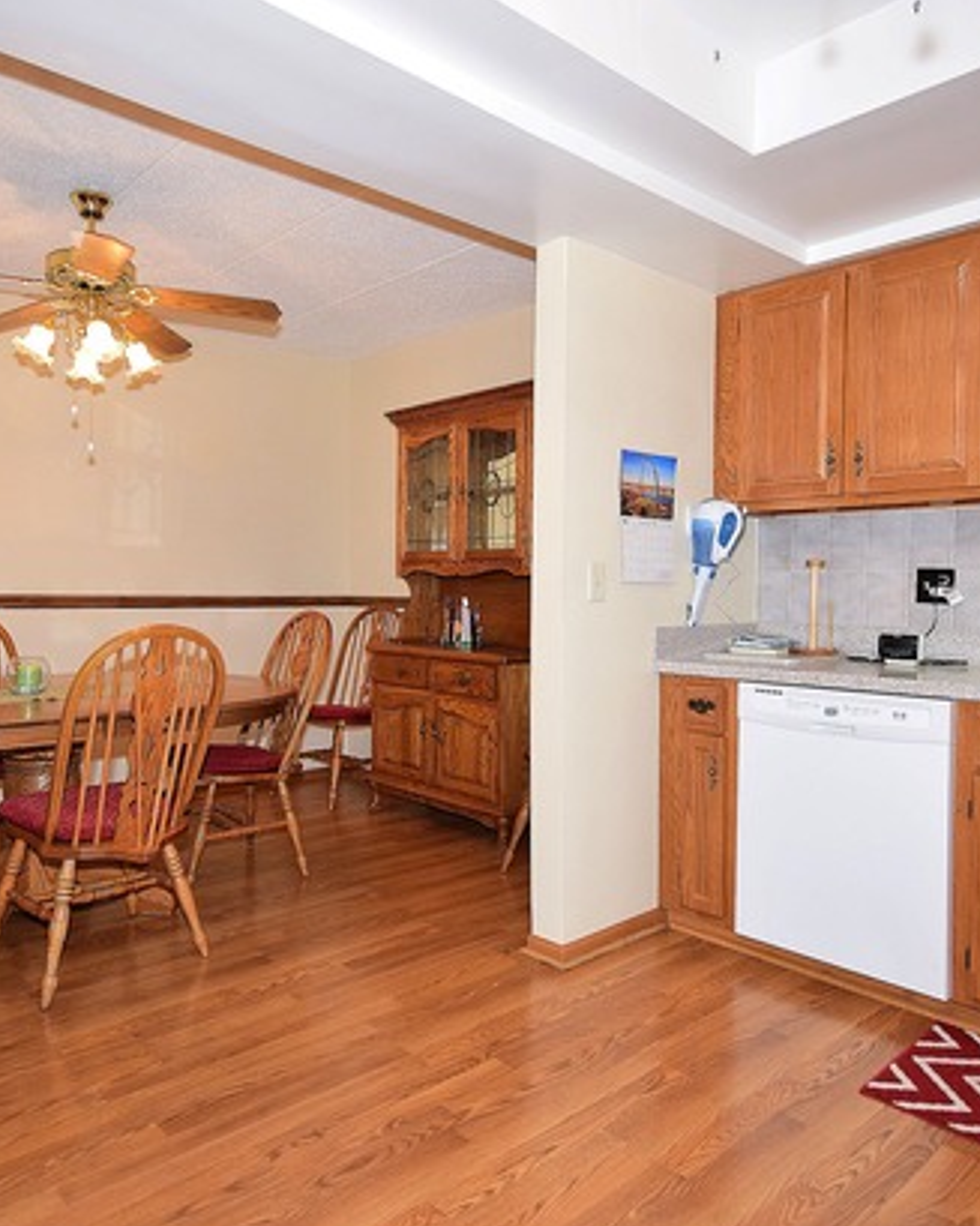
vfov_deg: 67.3
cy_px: 616
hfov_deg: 56.0
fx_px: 920
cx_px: 450
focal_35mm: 25
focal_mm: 11.5
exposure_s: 1/60
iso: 640
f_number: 6.3
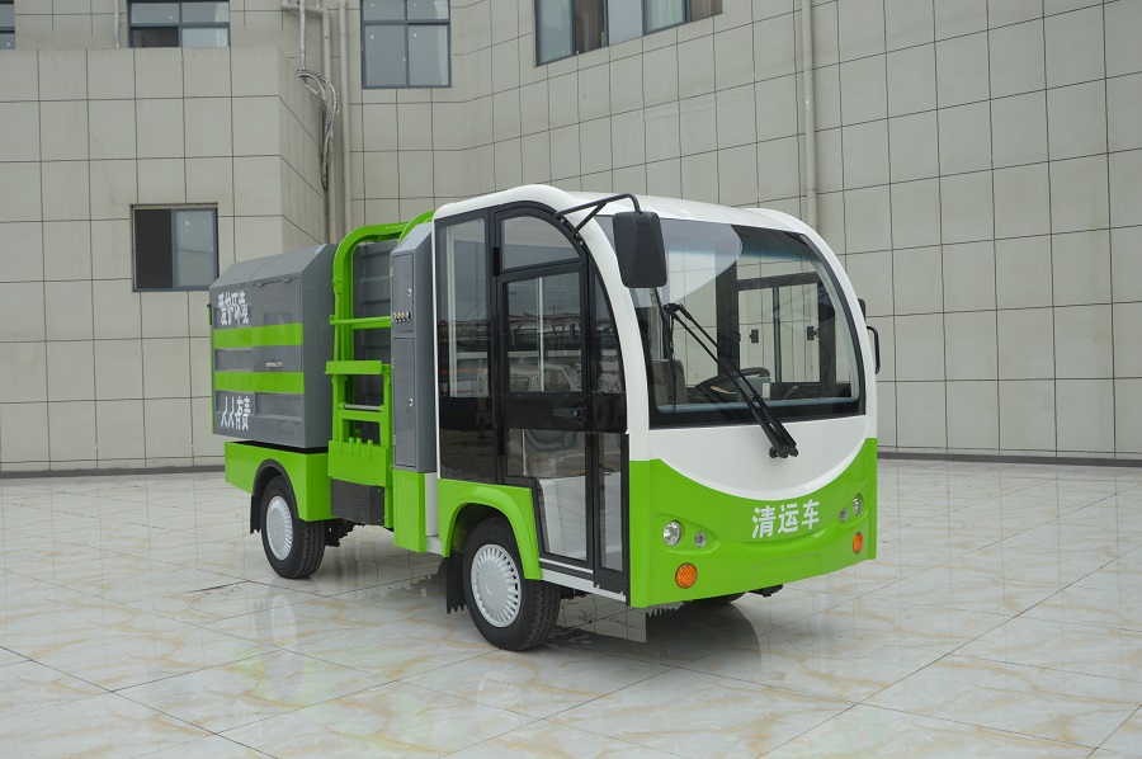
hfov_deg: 57.3
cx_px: 571
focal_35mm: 33
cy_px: 380
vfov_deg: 39.9
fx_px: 1046
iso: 100
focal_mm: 22
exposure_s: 1/200
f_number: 7.1
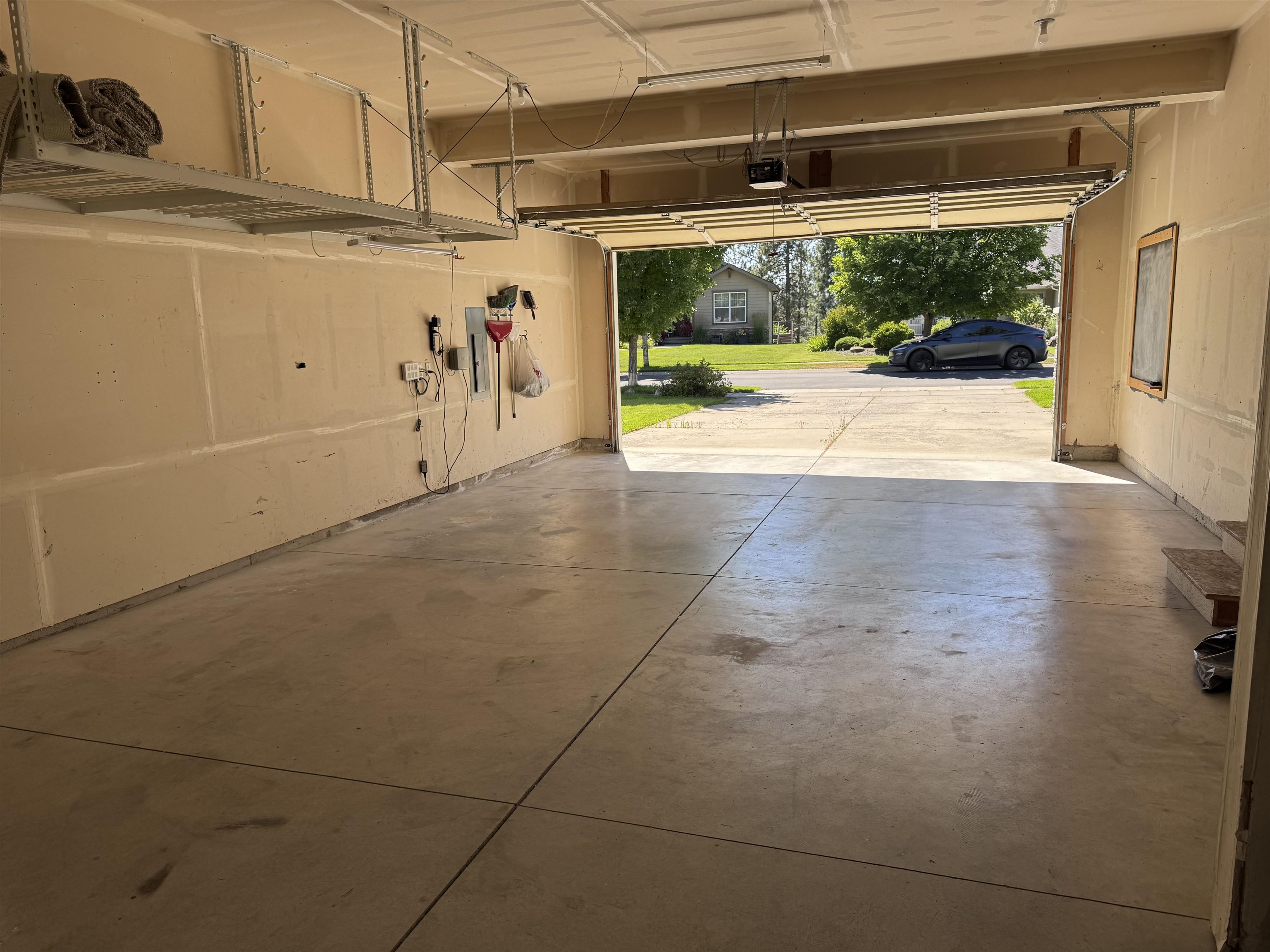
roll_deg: +1.6
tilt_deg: -9.9
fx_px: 881
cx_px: 635
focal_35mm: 24
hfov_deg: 71.6
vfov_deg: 56.8
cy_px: 476
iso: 80
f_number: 1.78
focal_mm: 6.76
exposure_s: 1/792
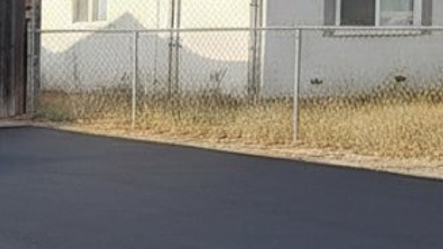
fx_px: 1128
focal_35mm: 96
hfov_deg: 19.9
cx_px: -175
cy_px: 263
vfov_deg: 12.4
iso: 179
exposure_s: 1/963
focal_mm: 6.8
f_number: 1.78
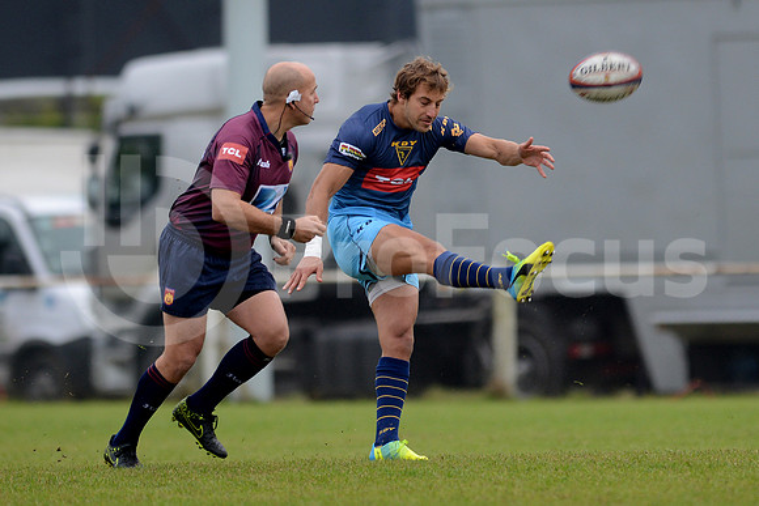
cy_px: 253
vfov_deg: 3.3
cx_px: 380
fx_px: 8857
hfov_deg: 4.9
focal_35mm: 420
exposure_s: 1/1000
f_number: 4
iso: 800
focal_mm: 420
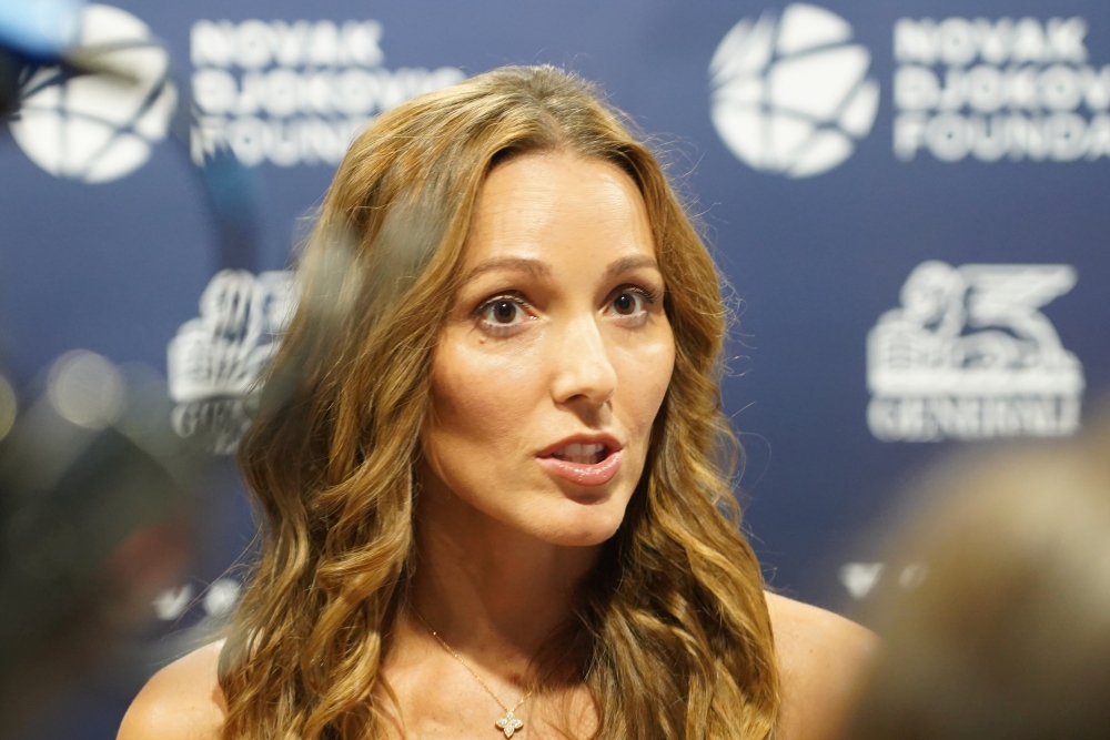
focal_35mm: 154
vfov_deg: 8.9
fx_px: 4749
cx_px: 555
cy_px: 370
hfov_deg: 13.3
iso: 3200
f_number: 4
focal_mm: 103
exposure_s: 1/50
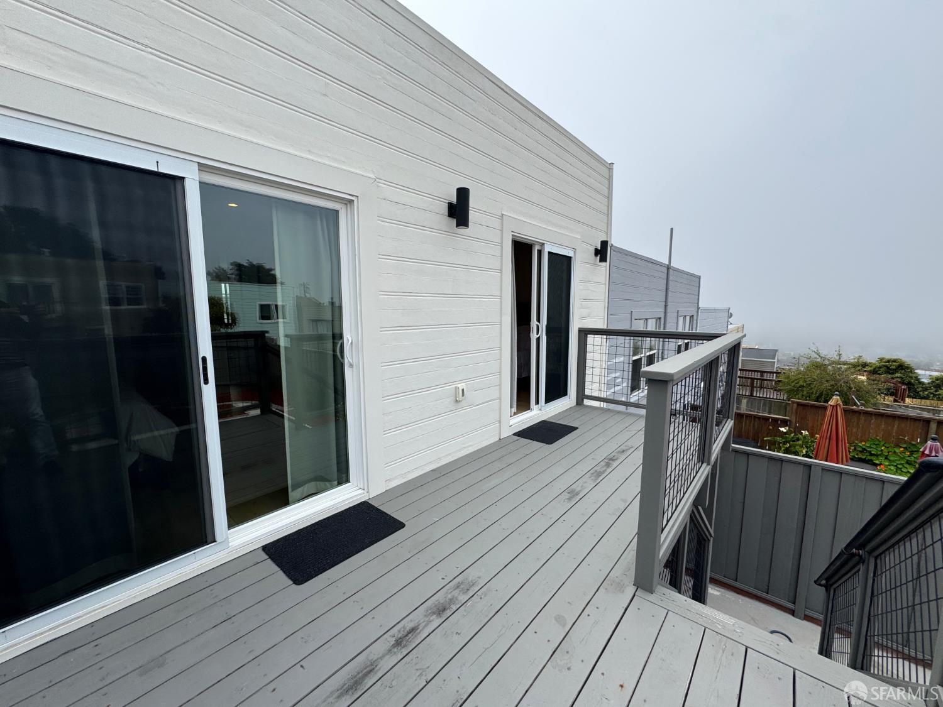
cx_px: 472
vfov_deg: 85.7
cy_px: 354
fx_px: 381
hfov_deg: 102.1
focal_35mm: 14
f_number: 2.2
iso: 50
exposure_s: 1/2146
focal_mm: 2.22
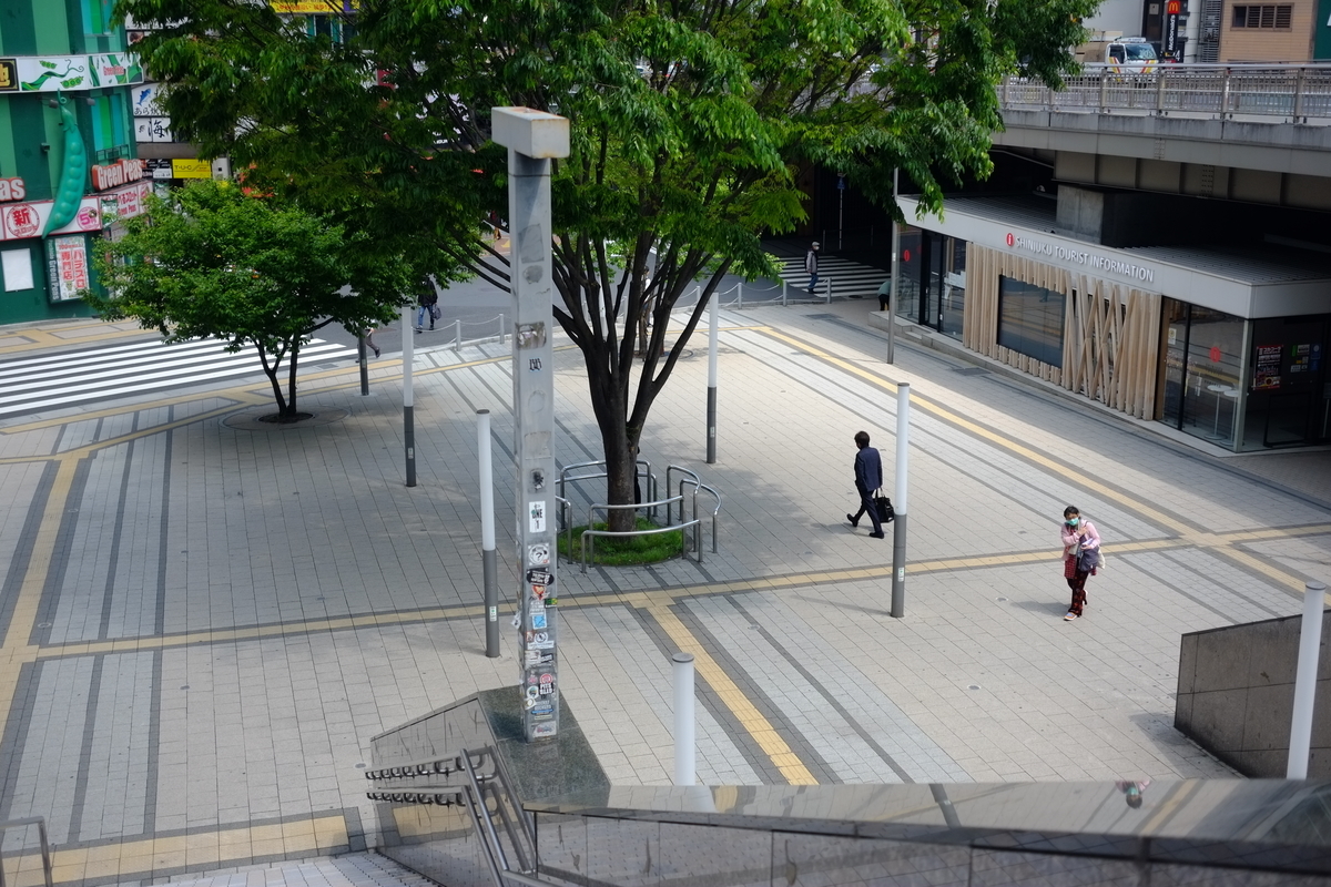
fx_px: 1516
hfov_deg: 47.4
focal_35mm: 41
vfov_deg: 32.6
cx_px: 666
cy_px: 444
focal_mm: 27
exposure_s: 1/1200
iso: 200
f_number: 2.8
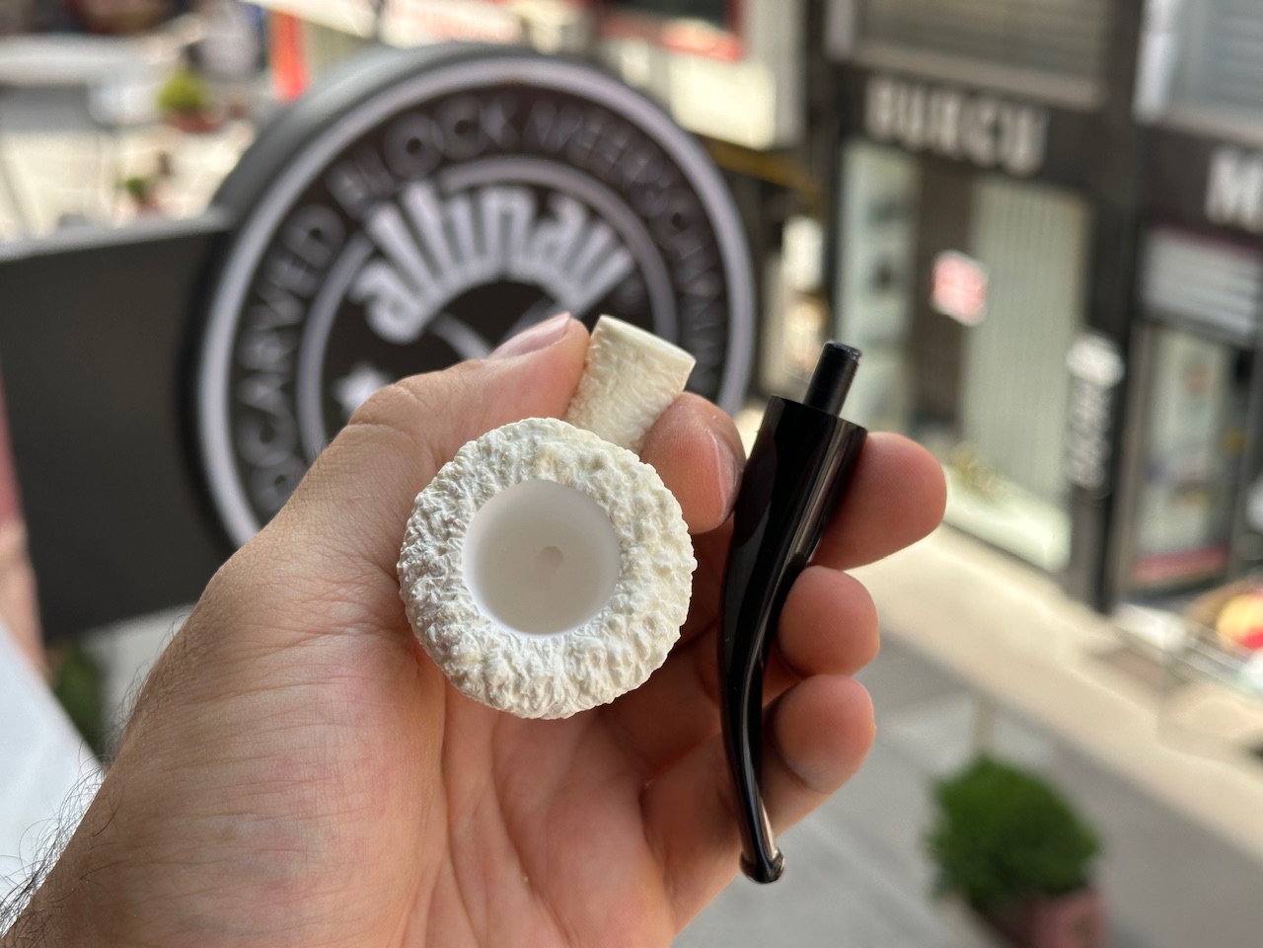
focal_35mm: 48
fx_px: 1751
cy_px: 474
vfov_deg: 30.3
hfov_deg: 39.7
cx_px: 632
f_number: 1.78
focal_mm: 6.86
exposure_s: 1/631
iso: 64
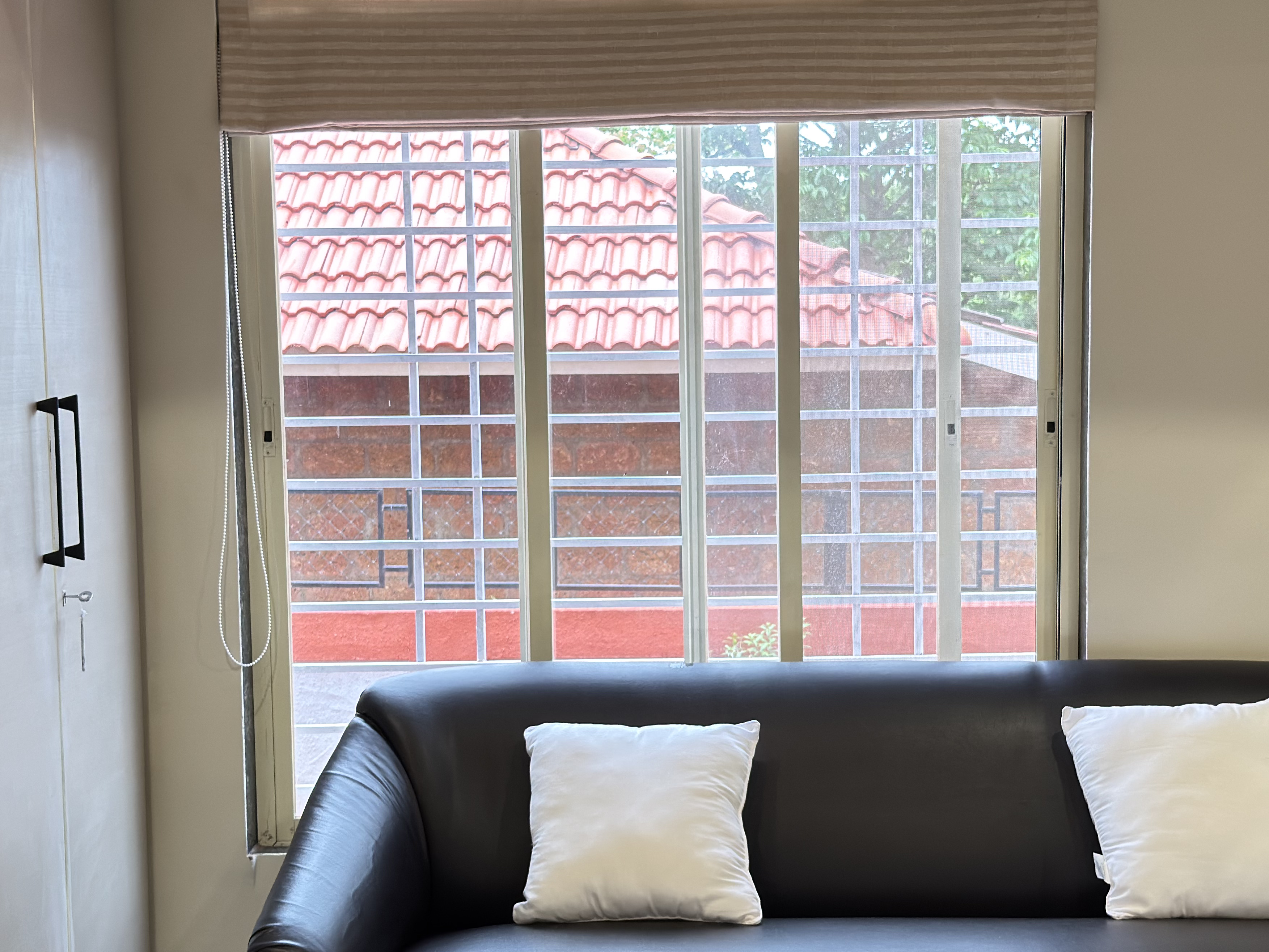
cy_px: 528
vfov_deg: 25.6
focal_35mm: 57
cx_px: 721
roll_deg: +0.8
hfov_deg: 33.7
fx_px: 2090
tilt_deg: -6.1
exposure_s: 1/100
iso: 125
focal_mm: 6.76
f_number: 1.78
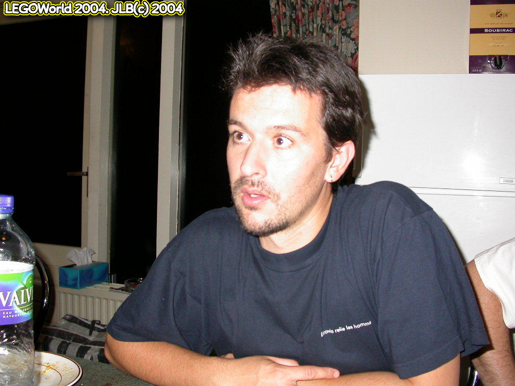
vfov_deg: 37.7
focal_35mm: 38
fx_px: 565
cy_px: 193
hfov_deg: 49.0
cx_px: 258
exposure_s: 1/60
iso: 100
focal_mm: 7.85
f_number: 2.6
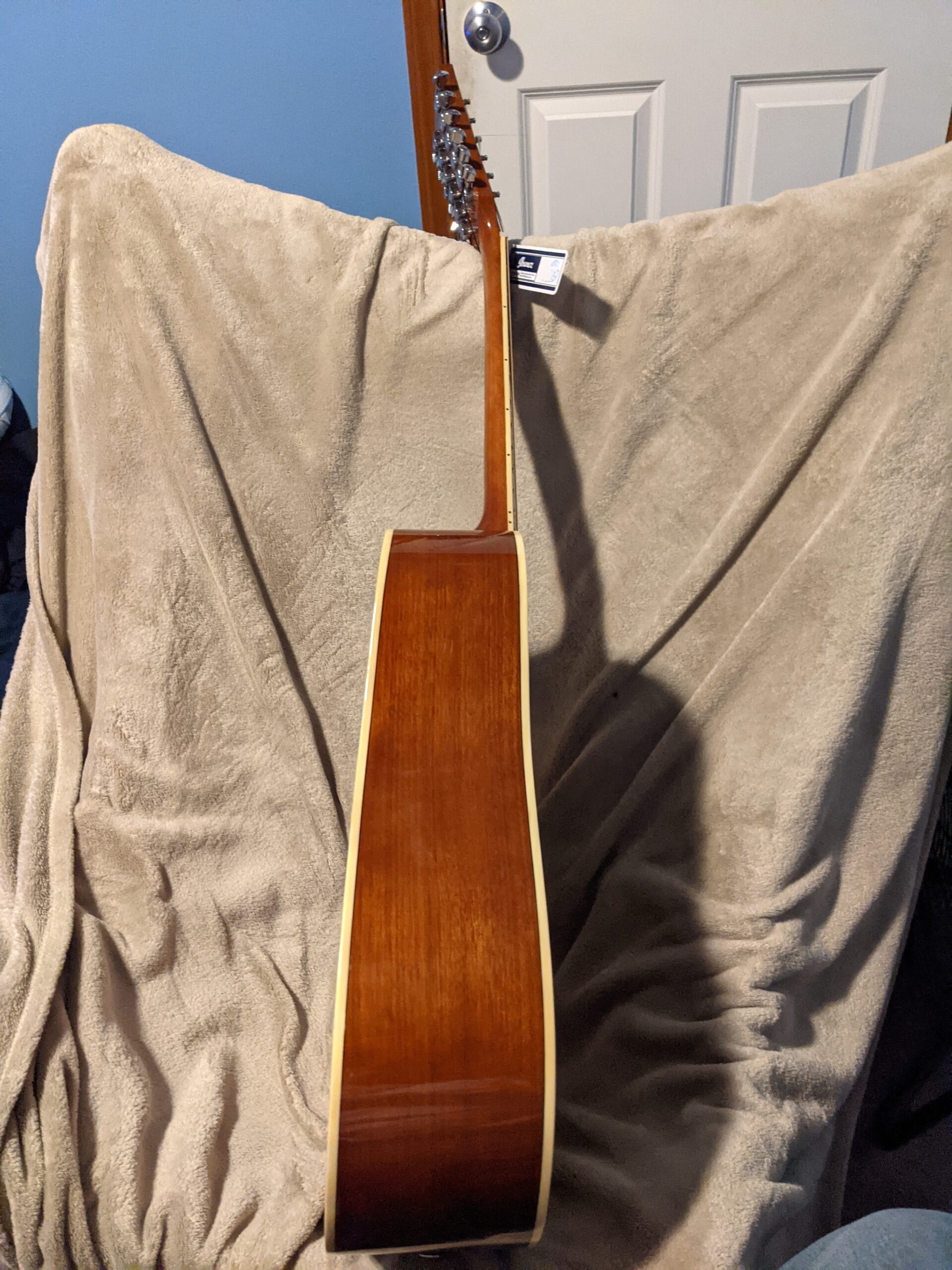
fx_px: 990
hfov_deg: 51.4
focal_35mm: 27
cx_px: 476
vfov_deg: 65.3
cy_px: 635
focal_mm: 4.38
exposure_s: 1/30
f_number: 1.73
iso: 1417
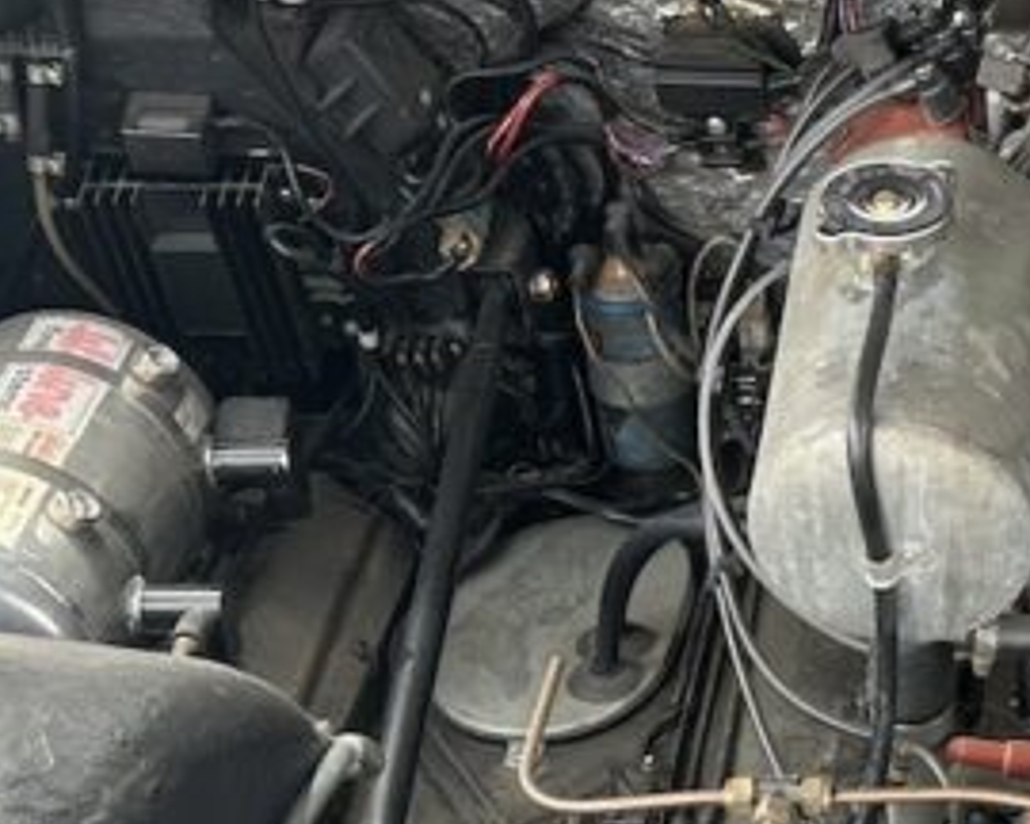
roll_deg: +4.1
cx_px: 1183
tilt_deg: -40.0
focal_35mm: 104
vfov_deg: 14.5
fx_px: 3170
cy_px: 862
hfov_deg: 17.7
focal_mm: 6.86
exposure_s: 1/332
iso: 80
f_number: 1.78
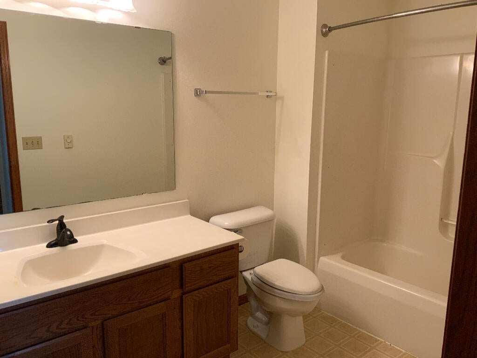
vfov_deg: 48.2
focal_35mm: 29
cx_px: 238
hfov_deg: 61.7
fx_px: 400
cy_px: 179
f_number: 1.8
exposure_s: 1/60
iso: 80
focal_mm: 3
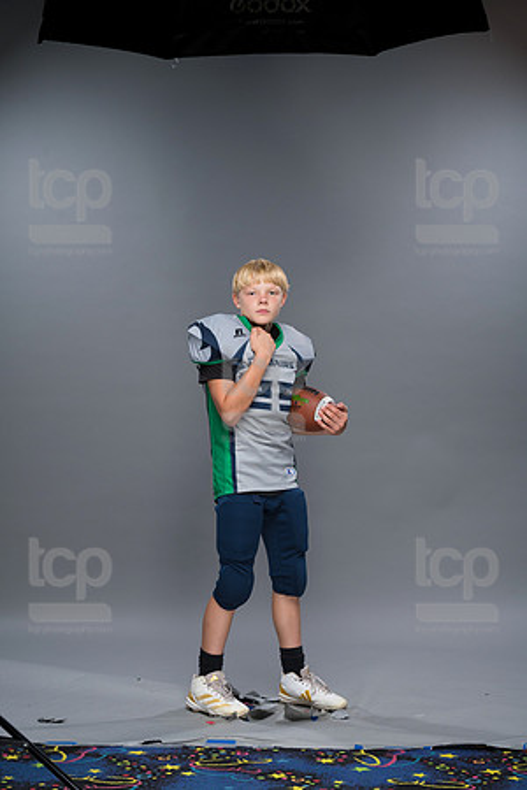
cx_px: 264
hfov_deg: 17.1
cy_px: 395
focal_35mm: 80
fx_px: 1757
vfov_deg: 25.4
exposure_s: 1/250
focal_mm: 80
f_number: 6.3
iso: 320
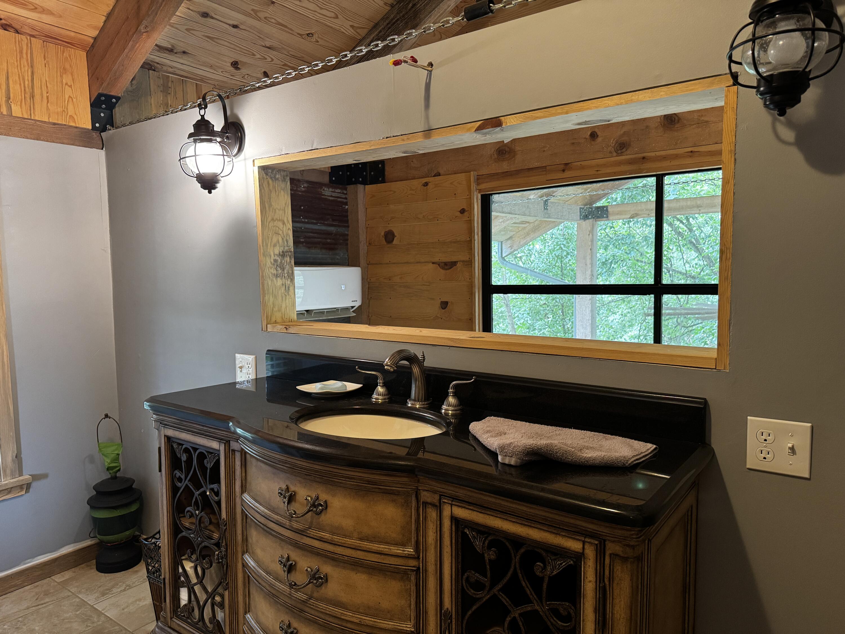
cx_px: 422
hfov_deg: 71.6
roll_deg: +0.9
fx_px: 586
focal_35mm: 24
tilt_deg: -5.2
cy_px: 317
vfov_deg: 56.8
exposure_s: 1/60
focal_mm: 6.76
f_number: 1.78
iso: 400
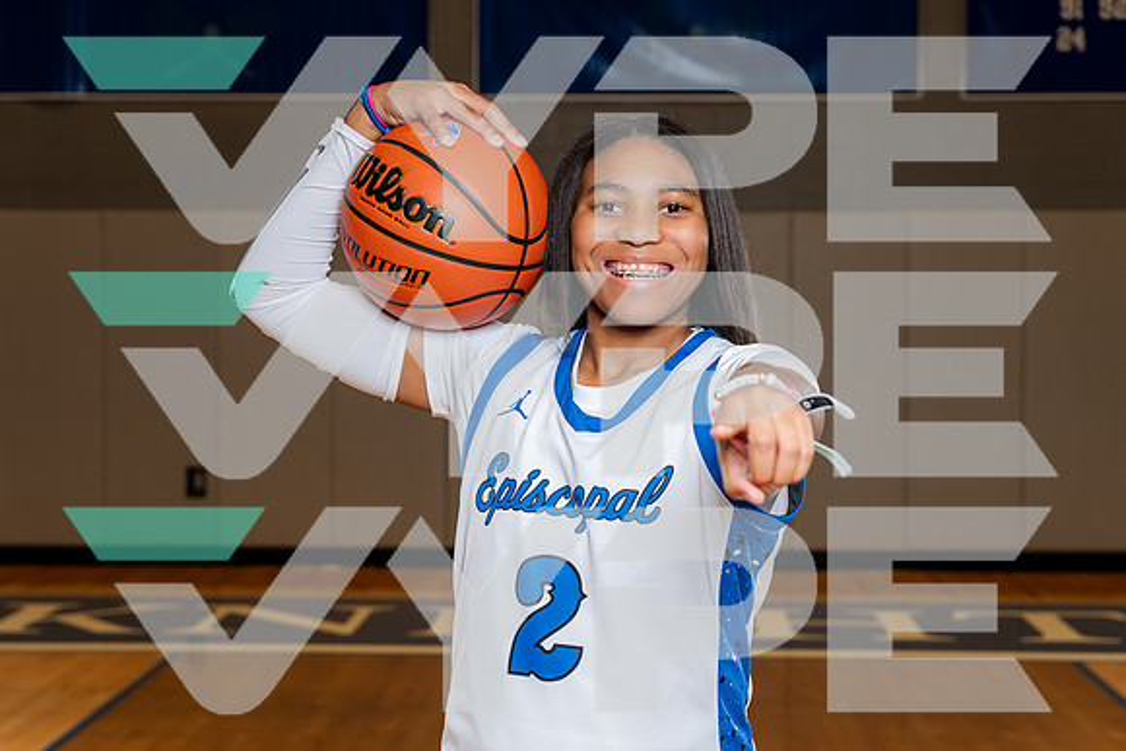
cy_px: 376
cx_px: 563
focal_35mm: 71
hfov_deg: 28.5
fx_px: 2218
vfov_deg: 19.2
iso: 640
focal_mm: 70
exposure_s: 1/250
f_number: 5.6
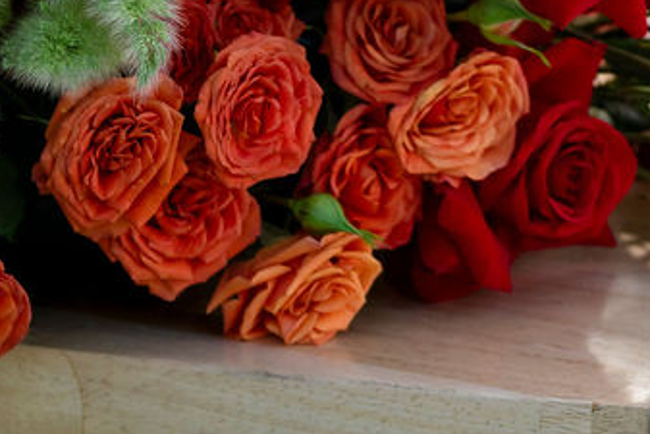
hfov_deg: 7.9
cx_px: 225
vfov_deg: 5.2
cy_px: -374
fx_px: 4678
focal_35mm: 259
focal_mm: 52
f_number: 2.8
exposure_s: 1/1600
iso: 200
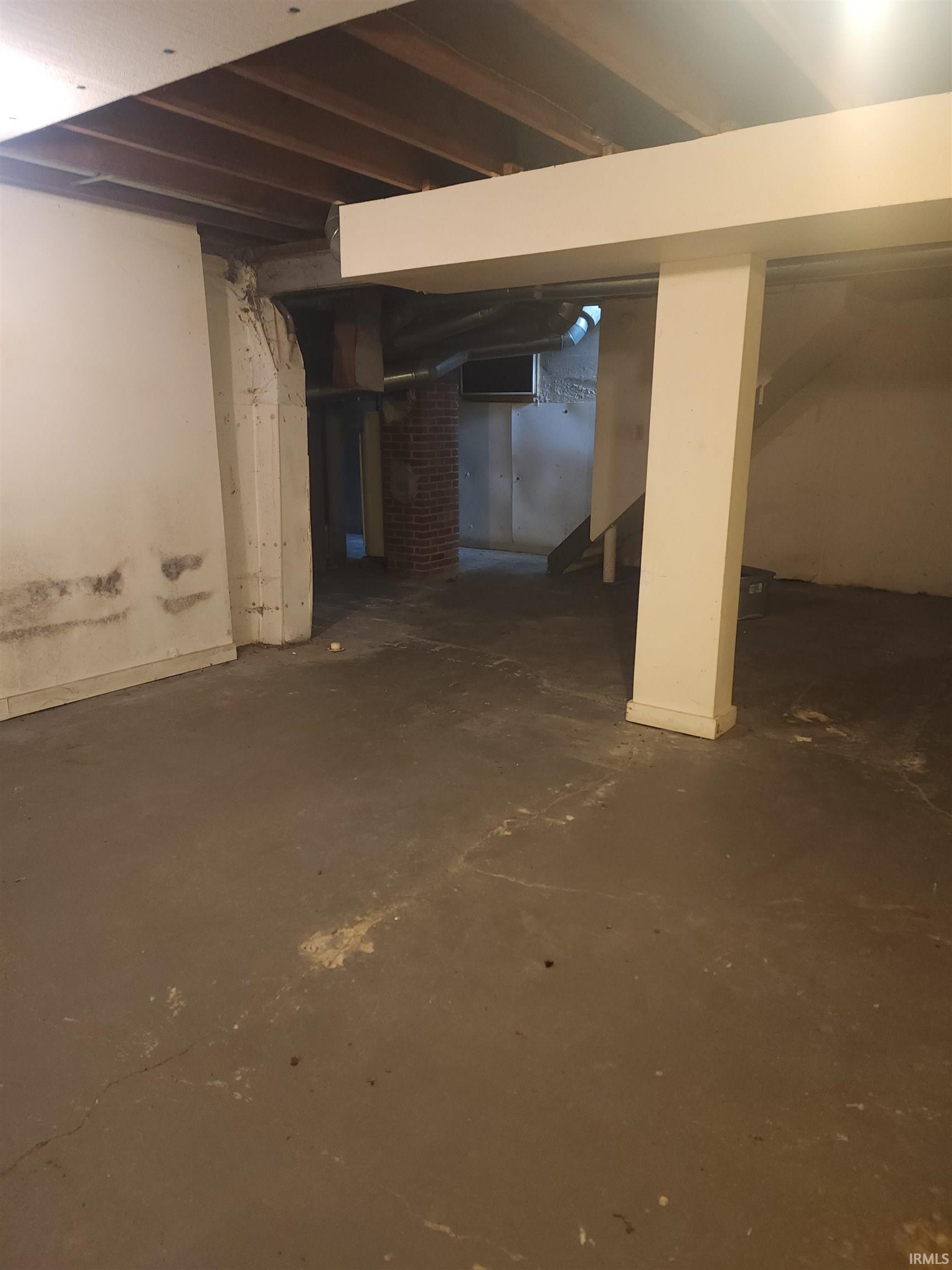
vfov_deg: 73.9
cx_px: 476
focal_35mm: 23
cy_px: 635
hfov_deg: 58.9
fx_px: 843
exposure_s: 1/24
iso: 320
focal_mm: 6.4
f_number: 1.8
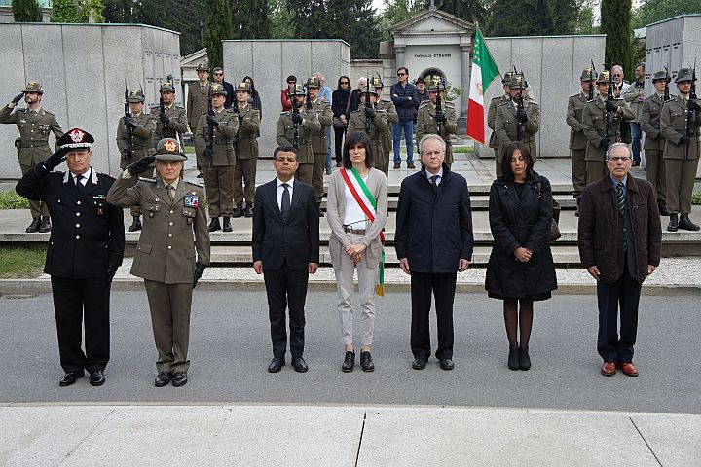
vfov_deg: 26.0
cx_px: 350
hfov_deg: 38.2
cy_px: 234
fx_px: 1012
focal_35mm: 52
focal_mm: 35
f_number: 8
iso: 100
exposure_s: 1/100
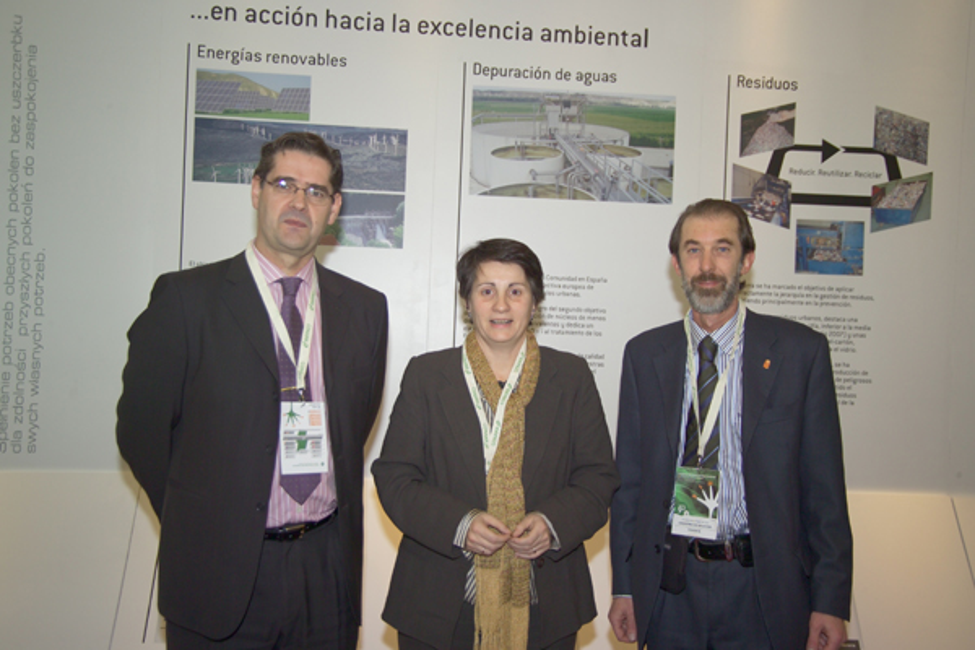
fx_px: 1083
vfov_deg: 33.4
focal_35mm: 40
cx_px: 488
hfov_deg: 48.5
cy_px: 325
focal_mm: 40
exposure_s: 1/60
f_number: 4.8
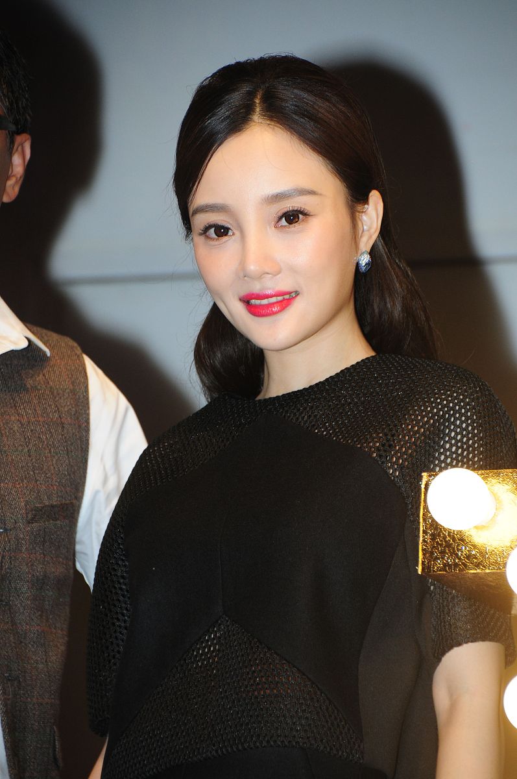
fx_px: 5507
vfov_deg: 8.1
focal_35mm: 255
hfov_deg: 5.4
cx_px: 258
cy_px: 390
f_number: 6
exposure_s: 1/160
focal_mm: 170
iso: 400
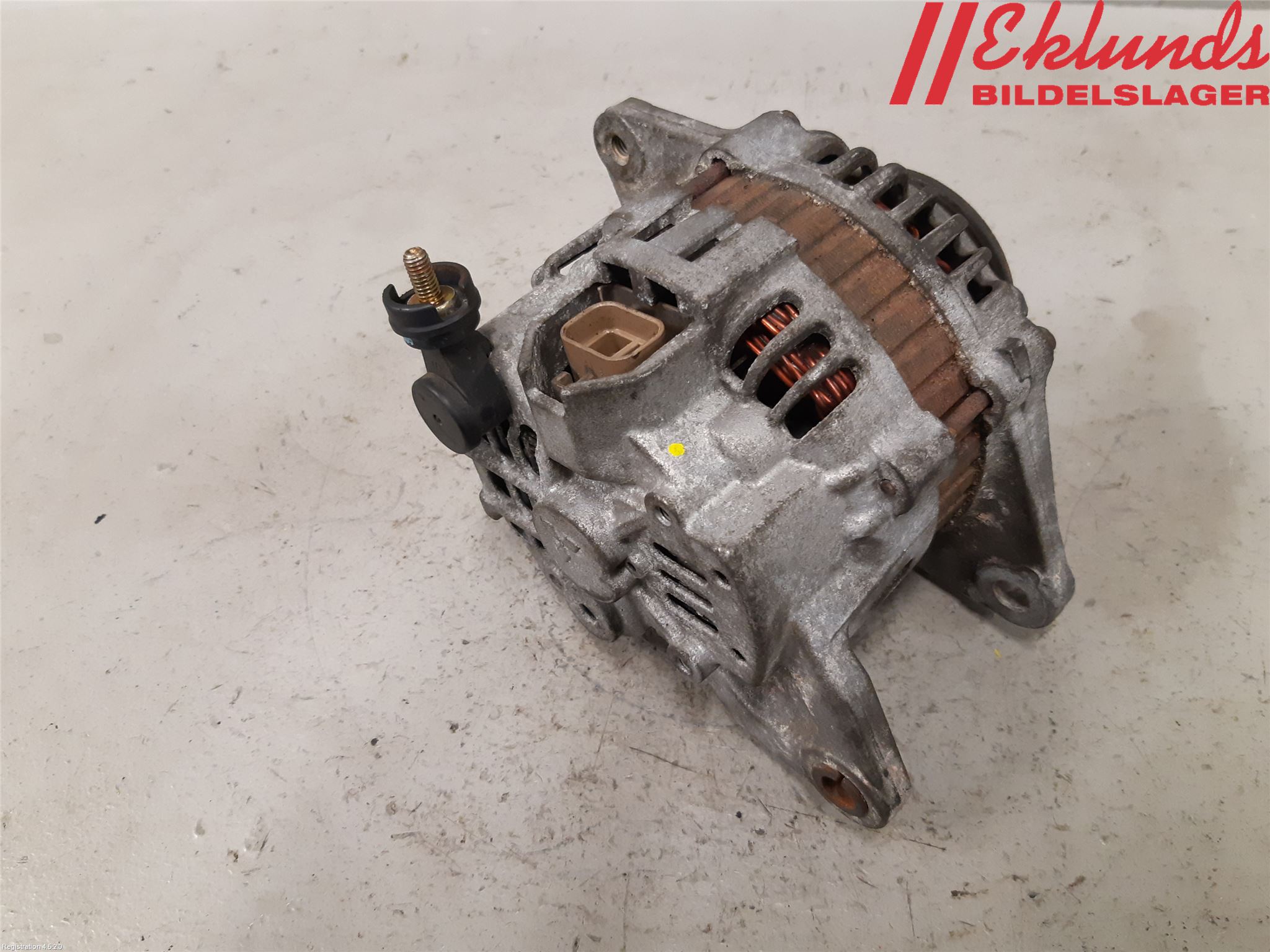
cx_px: 635
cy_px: 476
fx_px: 954
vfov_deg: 53.1
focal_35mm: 26
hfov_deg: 67.3
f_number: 1.7
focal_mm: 3.93
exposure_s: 1/50
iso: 200
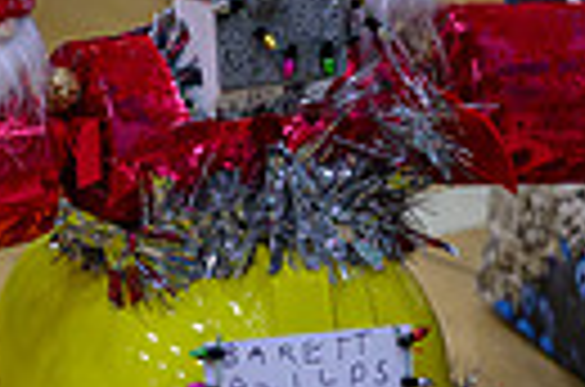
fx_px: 11185
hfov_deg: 3.0
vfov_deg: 2.0
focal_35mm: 690
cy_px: 337
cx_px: -470
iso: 1000
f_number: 3.2
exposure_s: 1/200
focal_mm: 140
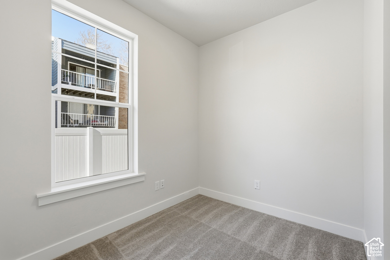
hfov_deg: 96.7
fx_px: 173
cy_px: 130
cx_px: 195
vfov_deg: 73.8
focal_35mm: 16
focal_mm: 16
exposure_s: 1/400
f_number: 10
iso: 250
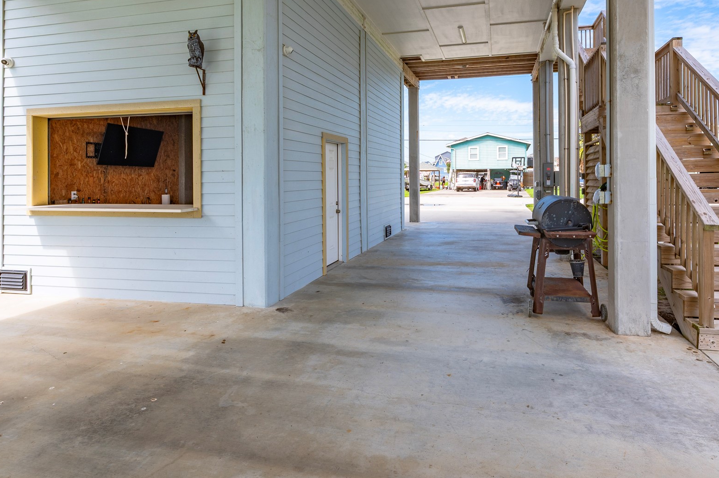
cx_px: 395
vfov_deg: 58.6
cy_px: 176
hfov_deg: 81.0
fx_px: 419
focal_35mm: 21
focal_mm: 15
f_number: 13
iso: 125
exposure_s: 1/60
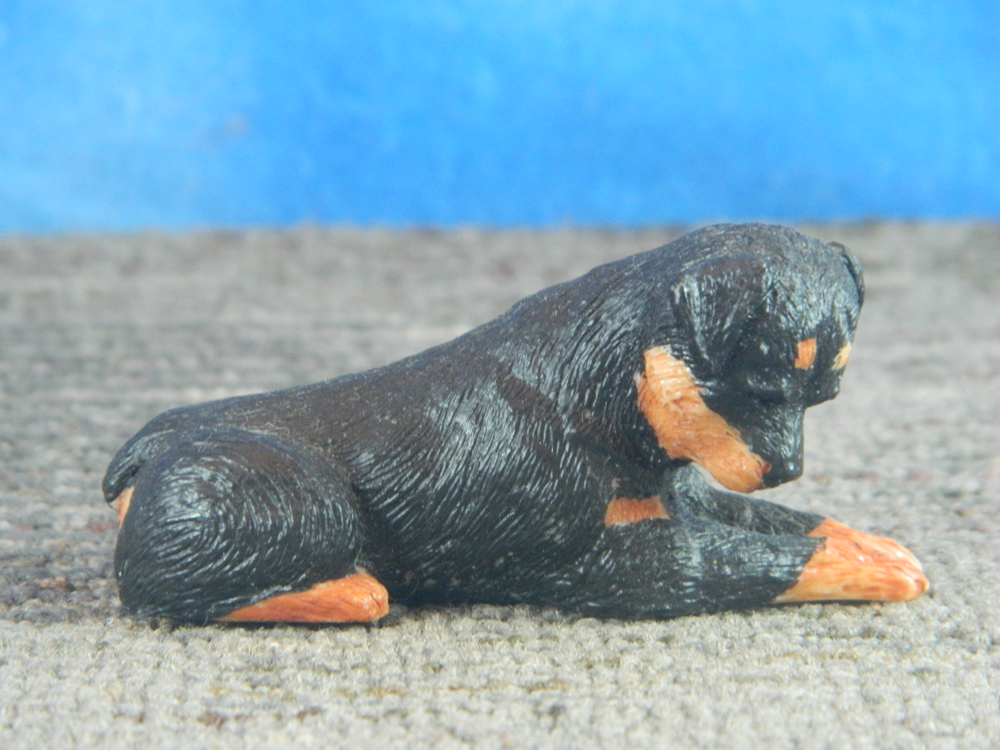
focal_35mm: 150
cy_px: 375
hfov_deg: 13.2
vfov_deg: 9.9
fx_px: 4333
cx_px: 500
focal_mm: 27
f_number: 4.9
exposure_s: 1/6
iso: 400
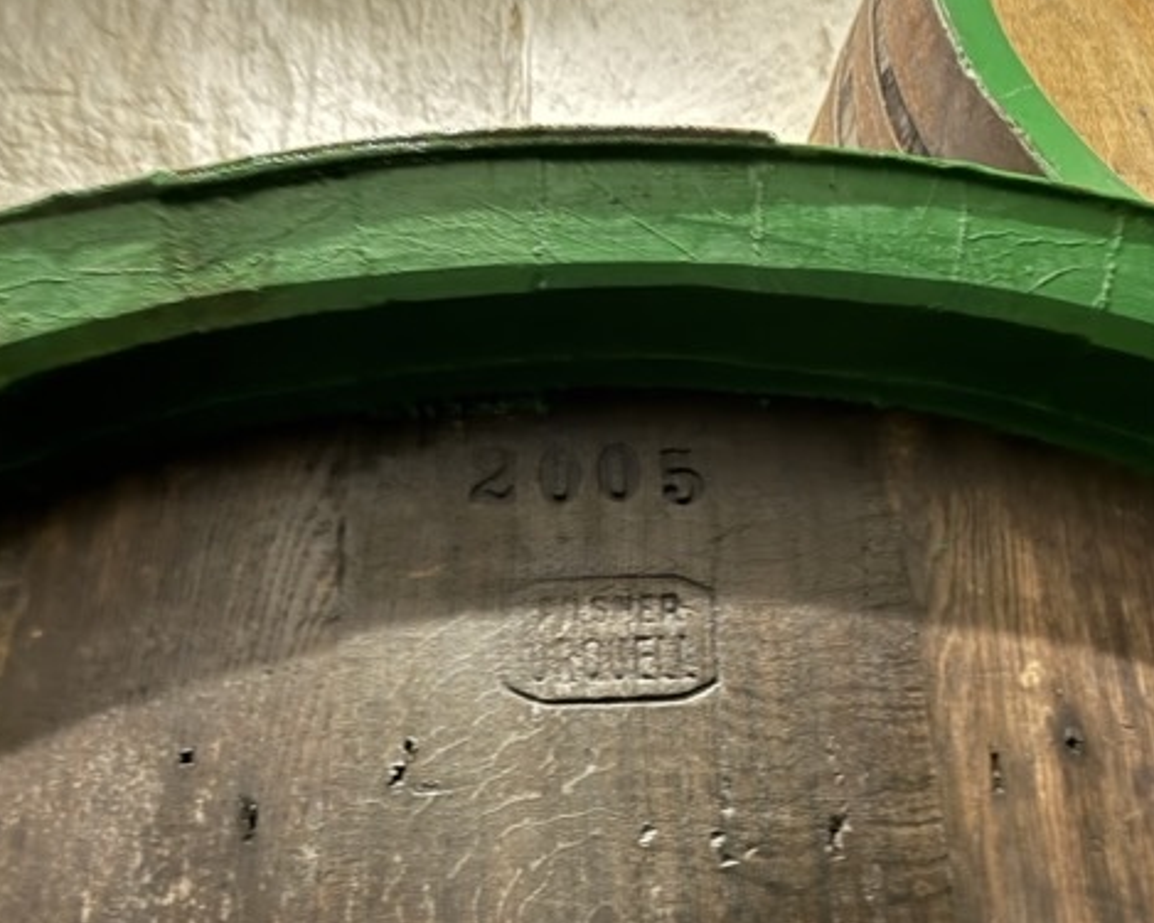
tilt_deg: +24.8
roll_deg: -0.6
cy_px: 775
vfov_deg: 43.0
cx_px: 573
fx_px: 1093
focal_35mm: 32
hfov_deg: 55.7
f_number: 1.78
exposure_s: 1/9
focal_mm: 6.76
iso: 1600
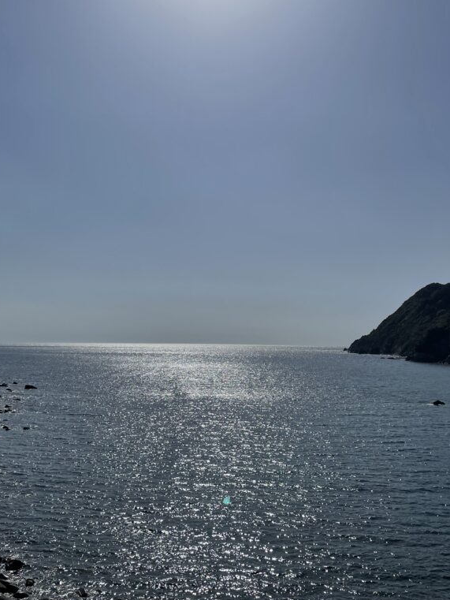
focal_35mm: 35
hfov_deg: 40.7
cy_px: 200
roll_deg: -0.4
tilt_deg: +13.6
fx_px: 606
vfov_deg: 51.6
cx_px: 215
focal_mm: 4.2
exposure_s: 1/31250
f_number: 1.6
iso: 40
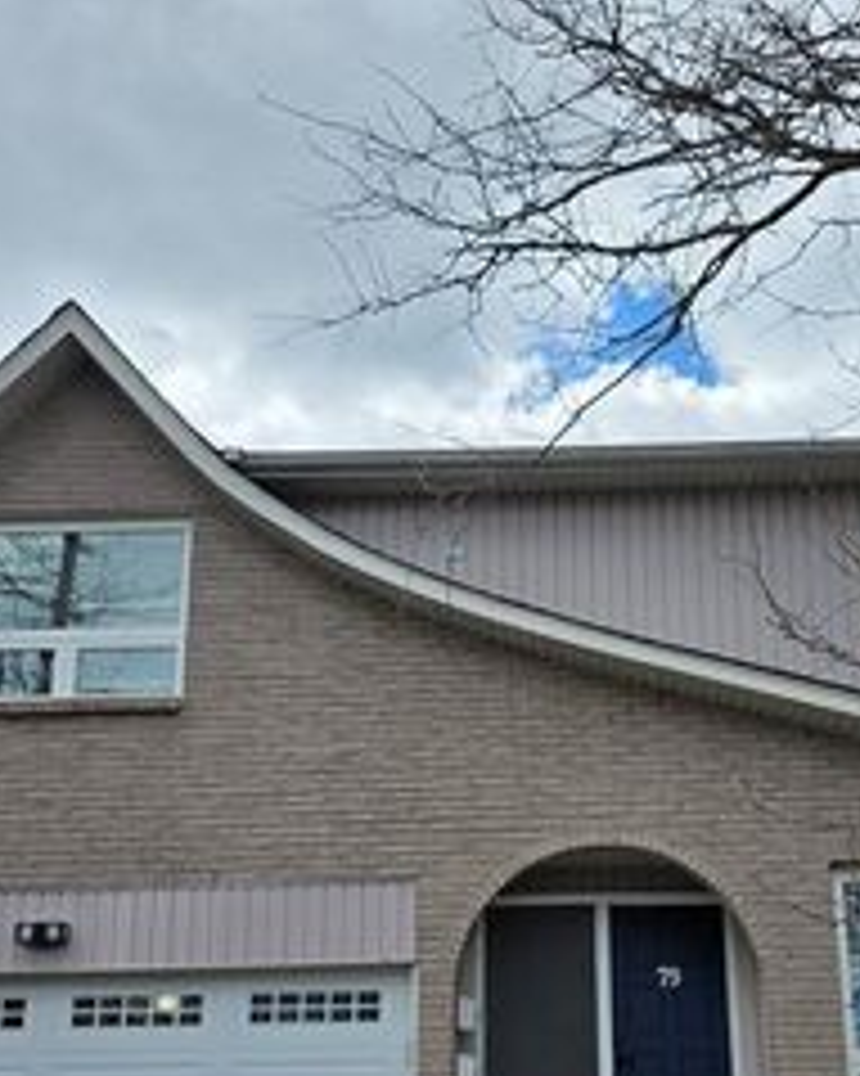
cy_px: 691
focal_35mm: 47
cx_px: 513
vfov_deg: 39.2
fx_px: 1496
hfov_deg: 32.0
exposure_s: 1/7944
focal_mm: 6.3
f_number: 1.7
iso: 64
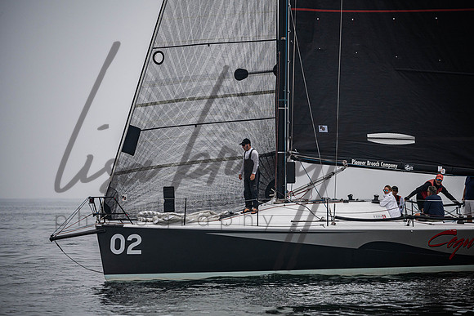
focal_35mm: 266
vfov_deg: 5.2
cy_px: 158
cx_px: 234
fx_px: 3503
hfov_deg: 7.7
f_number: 5.6
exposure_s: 1/5000
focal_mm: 260
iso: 400
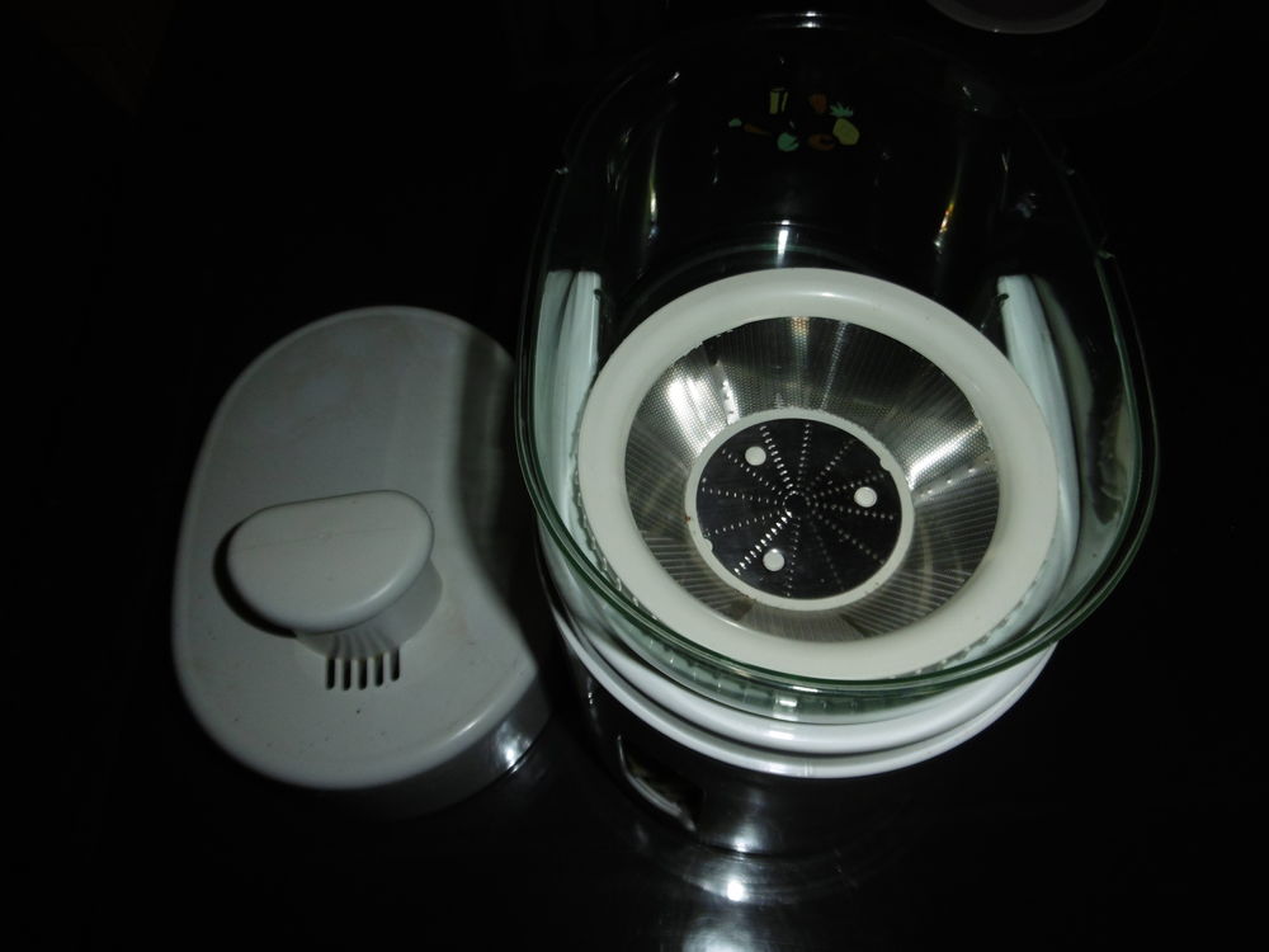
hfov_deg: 71.6
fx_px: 880
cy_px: 476
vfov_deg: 56.8
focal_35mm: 24
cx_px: 634
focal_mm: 4.3
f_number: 3.1
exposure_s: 1/60
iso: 100
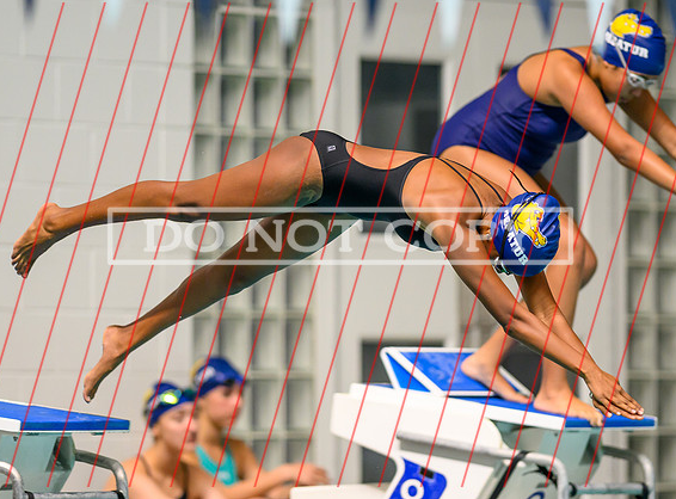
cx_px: 354
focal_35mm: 457
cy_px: 301
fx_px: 8876
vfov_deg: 3.2
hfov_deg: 4.4
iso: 2500
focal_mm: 300
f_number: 2.8
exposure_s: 1/800
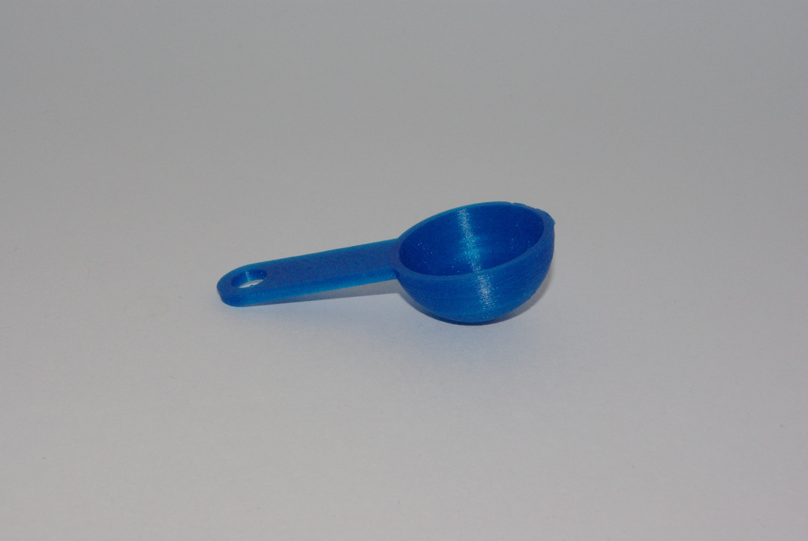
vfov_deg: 16.7
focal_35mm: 82
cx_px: 404
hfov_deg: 24.7
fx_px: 1843
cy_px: 270
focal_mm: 55
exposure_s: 1/60
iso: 1600
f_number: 22
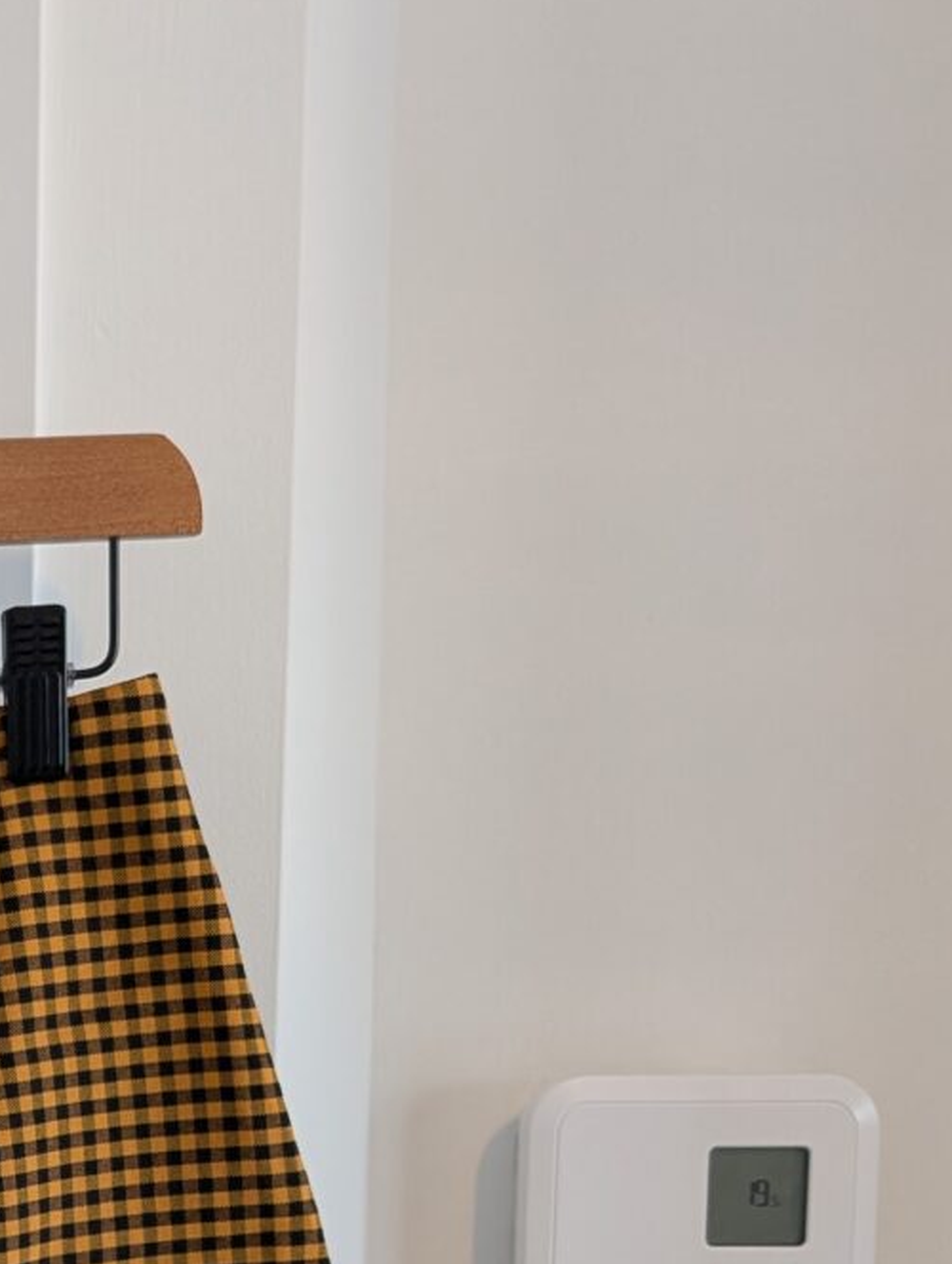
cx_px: -400
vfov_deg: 24.9
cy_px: 1296
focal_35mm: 74
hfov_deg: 18.1
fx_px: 2707
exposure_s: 1/120
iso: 146
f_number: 1.68
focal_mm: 6.9
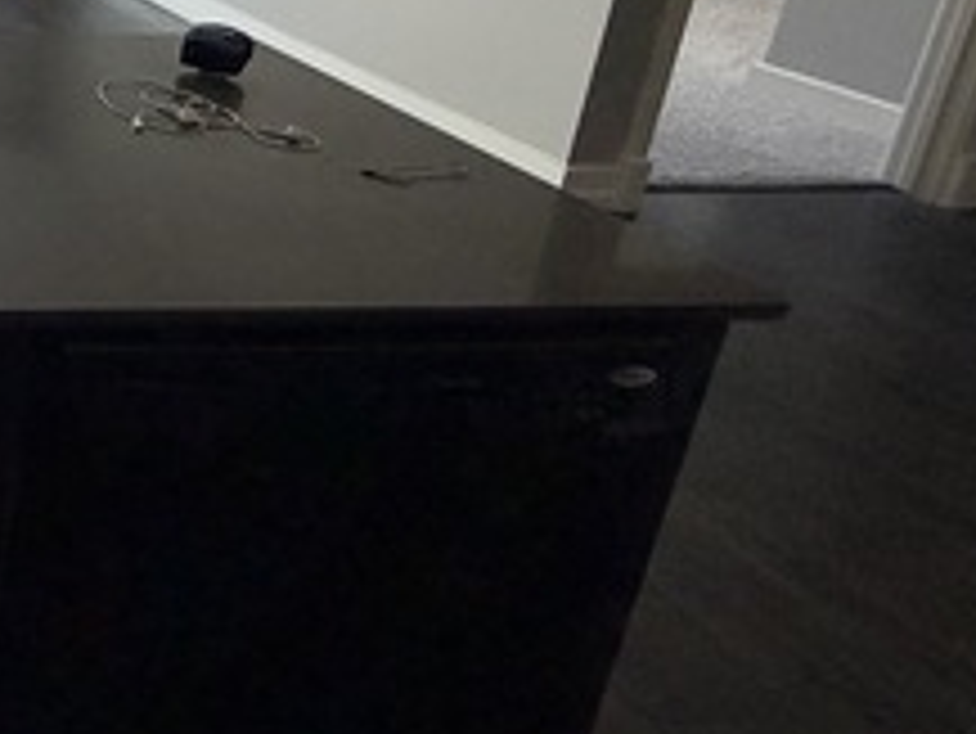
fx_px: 1213
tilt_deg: -16.3
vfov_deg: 30.9
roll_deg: -1.0
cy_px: -18
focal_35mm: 43
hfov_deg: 28.6
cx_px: -479
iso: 200
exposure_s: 1/121
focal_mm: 2.22
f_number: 2.2
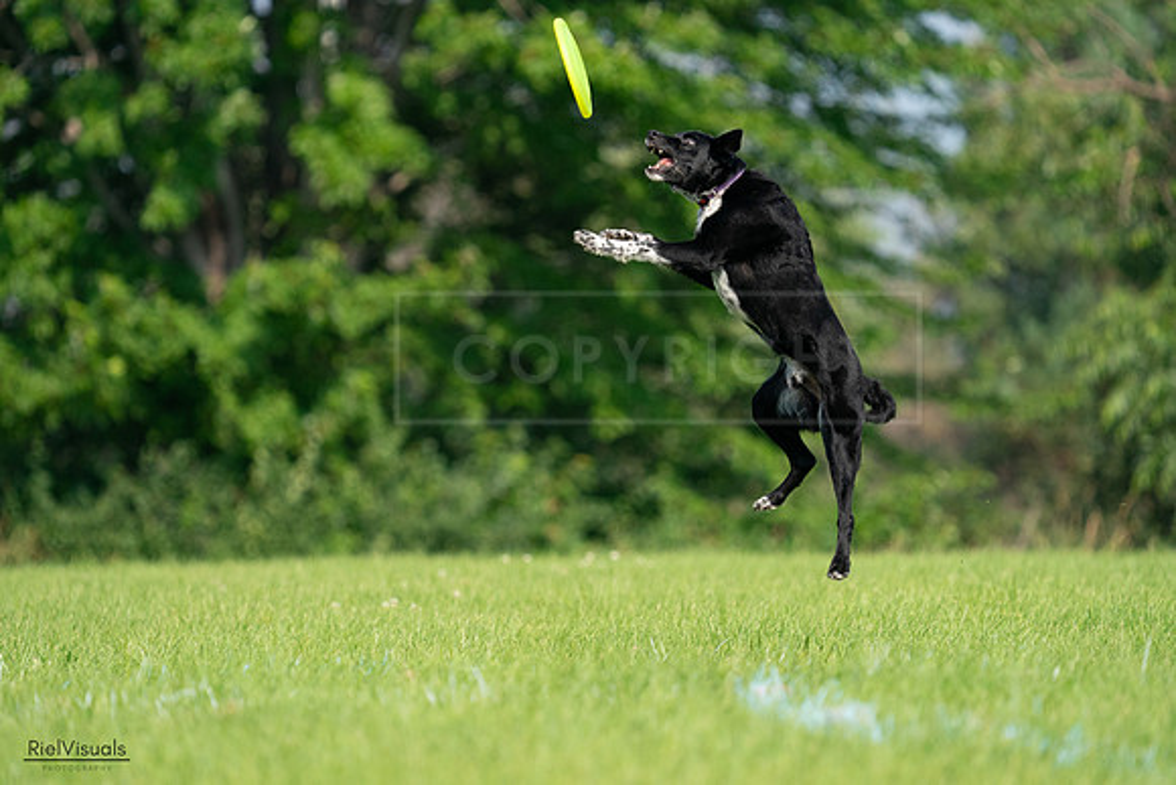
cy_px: 392
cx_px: 588
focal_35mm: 400
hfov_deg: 5.2
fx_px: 13069
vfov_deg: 3.4
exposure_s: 1/4000
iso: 1600
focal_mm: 400
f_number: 6.3
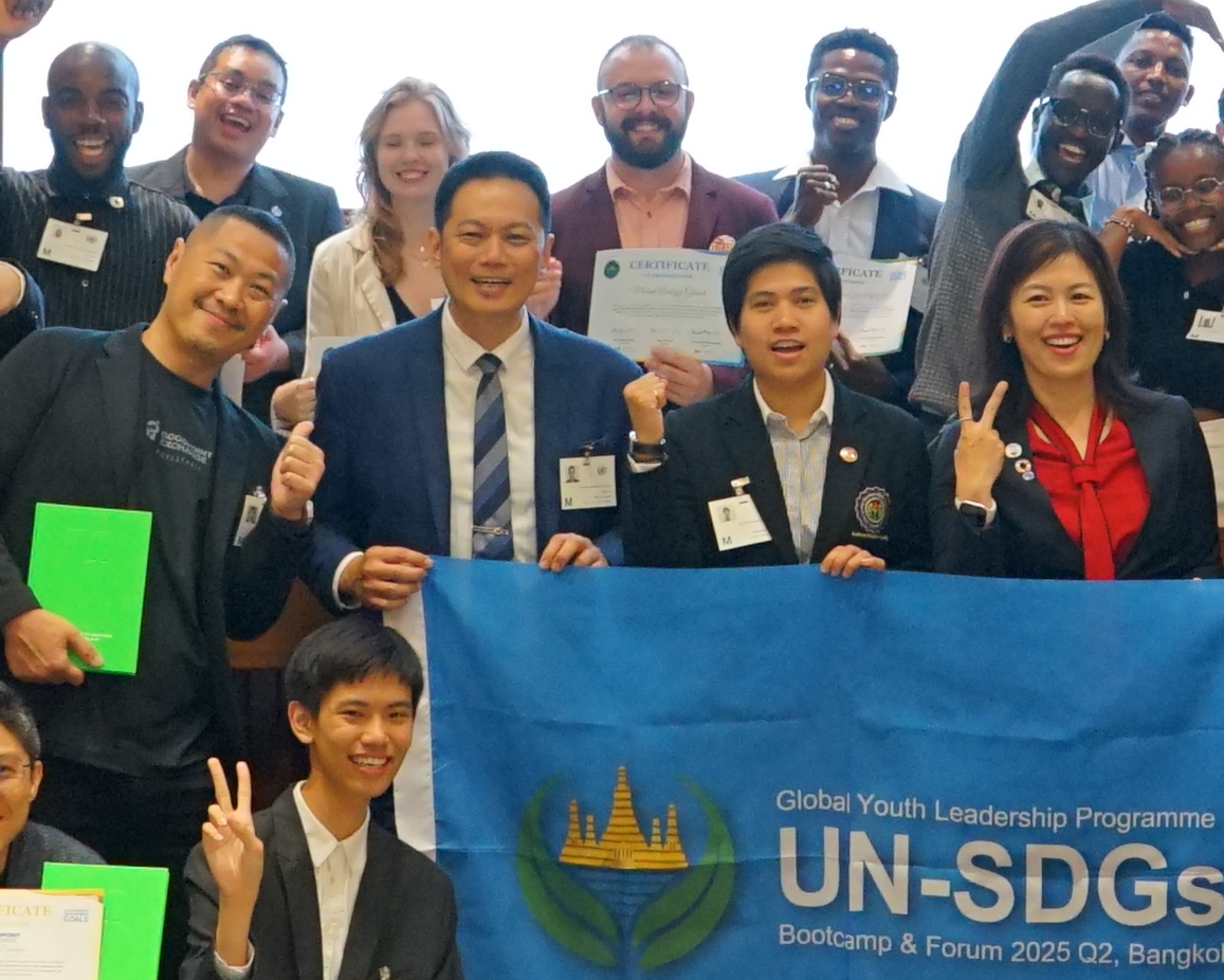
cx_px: 792
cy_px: -26
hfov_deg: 13.2
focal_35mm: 146
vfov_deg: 10.5
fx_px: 5290
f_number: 4
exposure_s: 1/125
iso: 1600
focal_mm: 30
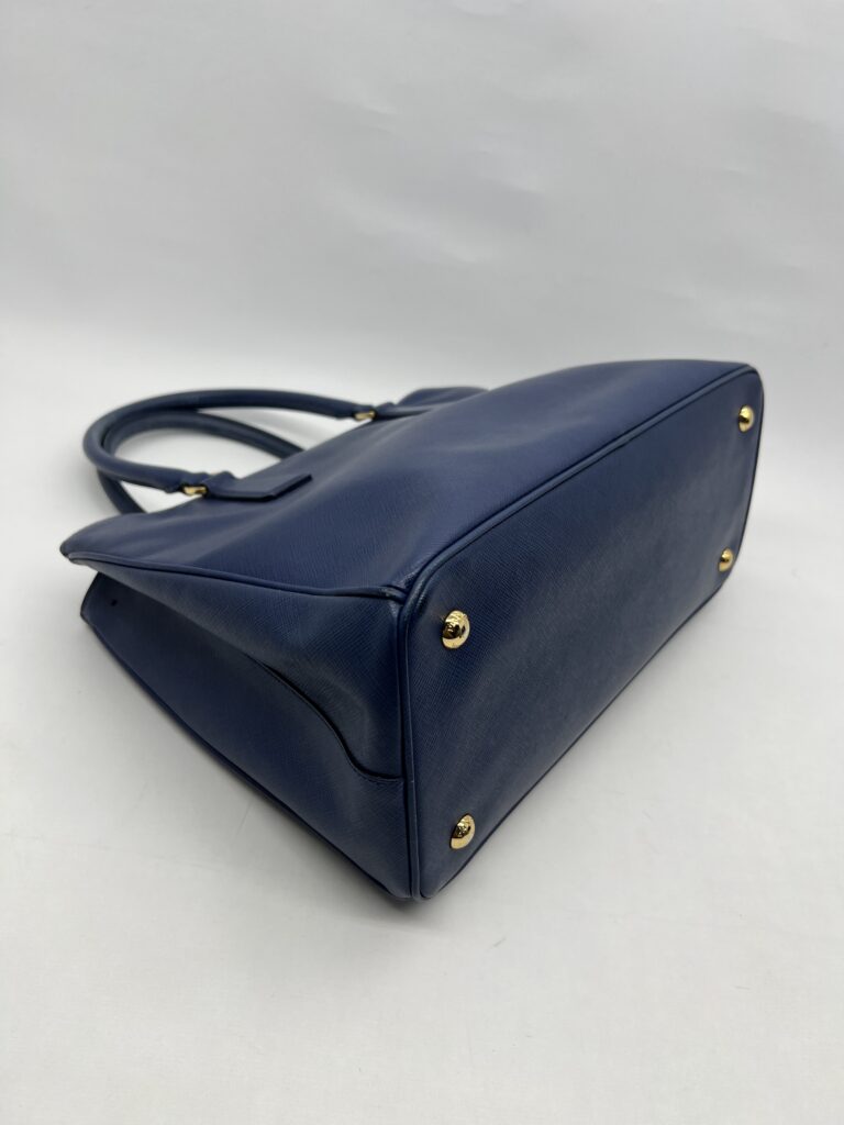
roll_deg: -10.4
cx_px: 422
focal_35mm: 26
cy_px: 562
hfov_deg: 53.1
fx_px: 845
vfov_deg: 67.3
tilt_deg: -33.2
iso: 40
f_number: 1.5
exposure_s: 1/288
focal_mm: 5.7
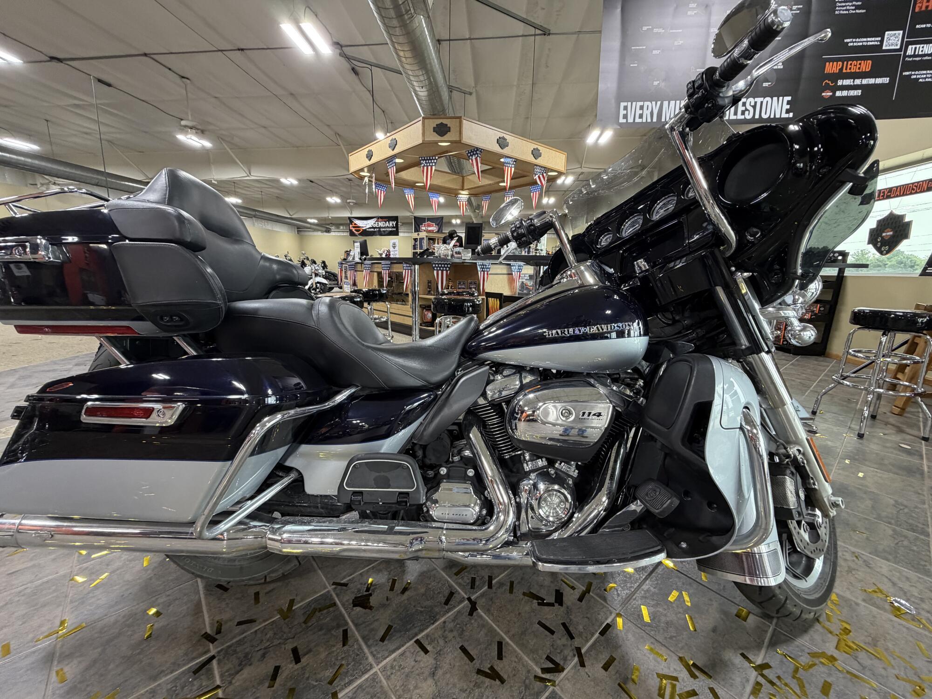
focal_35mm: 14
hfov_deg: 102.1
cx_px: 466
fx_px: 377
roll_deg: +0.5
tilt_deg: -13.2
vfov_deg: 85.7
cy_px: 350
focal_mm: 2.22
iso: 320
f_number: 2.2
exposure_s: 1/73
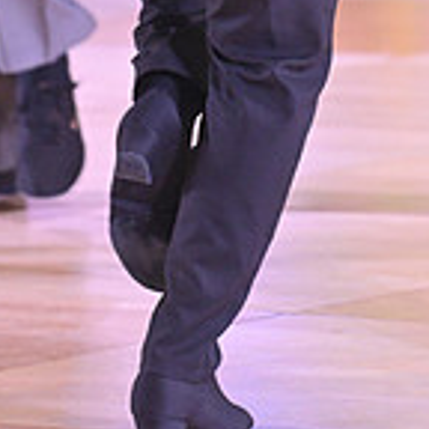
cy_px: -271
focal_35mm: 616
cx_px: 514
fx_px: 8637
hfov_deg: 2.8
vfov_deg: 2.8
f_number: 4.5
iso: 3200
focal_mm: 180
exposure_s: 1/400
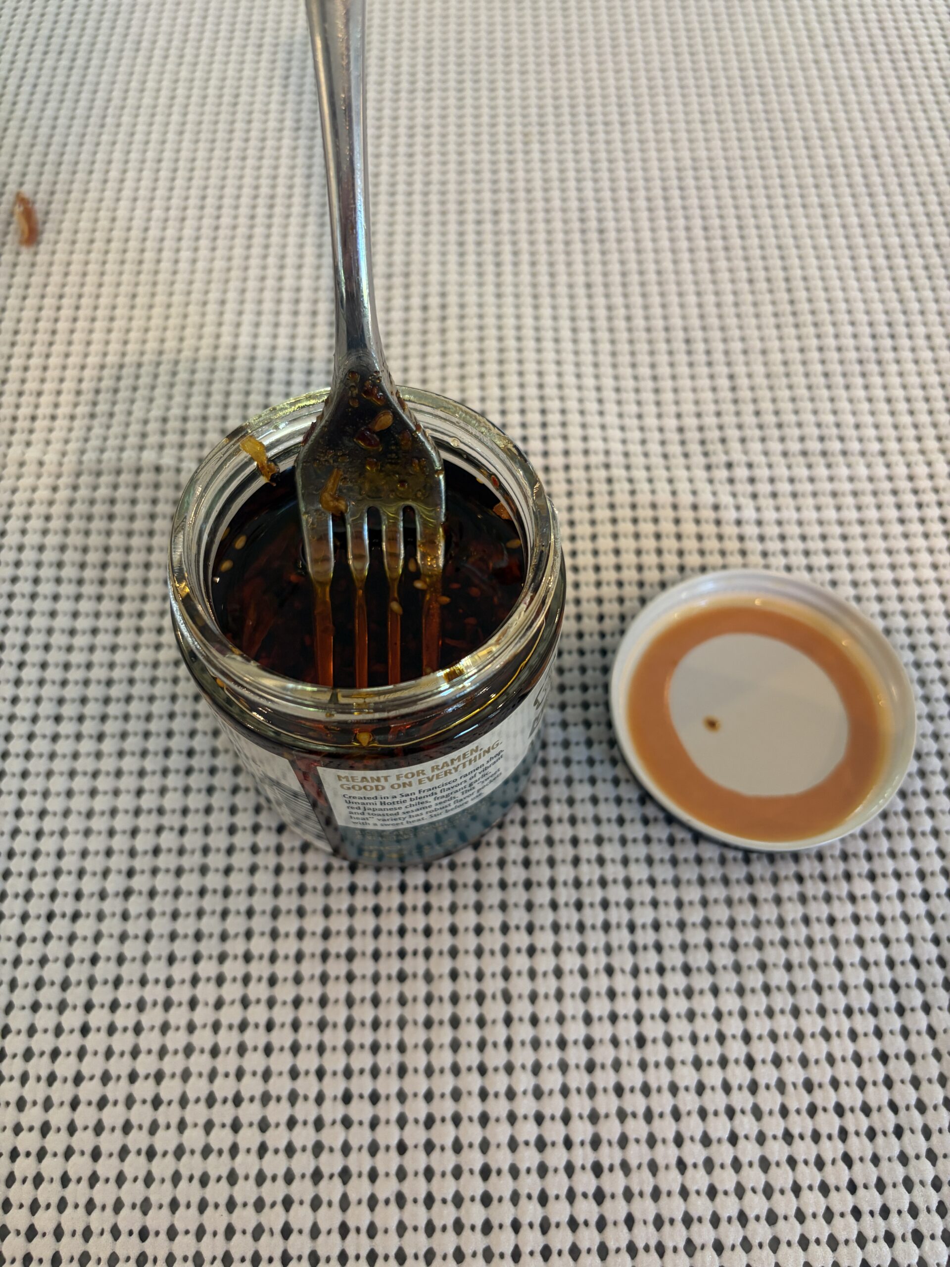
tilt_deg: -62.2
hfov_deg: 53.1
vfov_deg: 67.3
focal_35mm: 26
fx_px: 951
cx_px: 475
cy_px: 634
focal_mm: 5.96
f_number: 1.6
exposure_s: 1/60
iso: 125
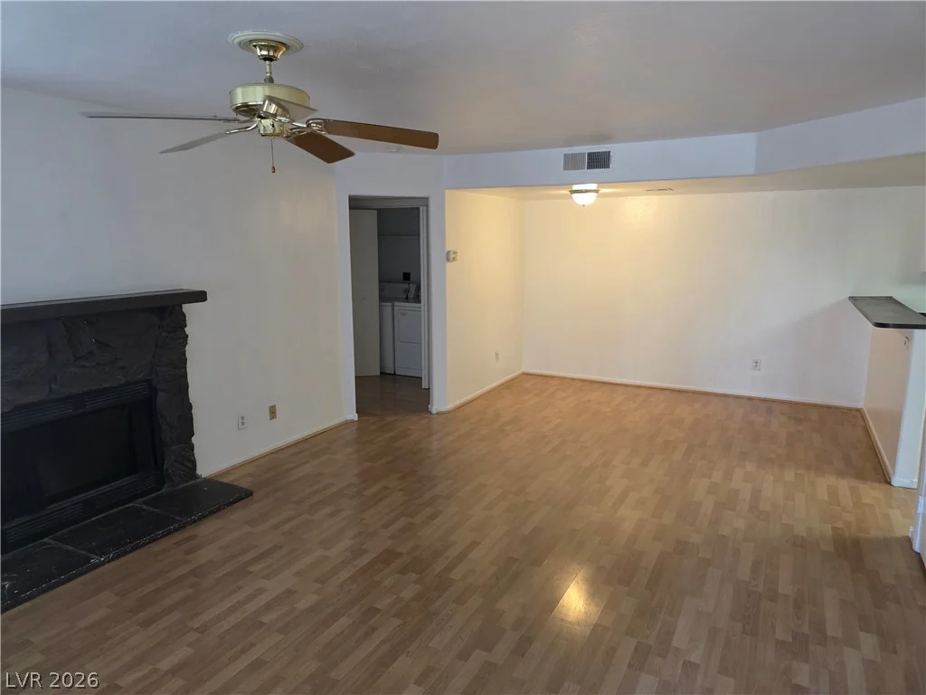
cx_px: 463
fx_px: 615
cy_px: 348
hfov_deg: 73.9
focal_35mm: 23
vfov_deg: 58.9
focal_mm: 6.3
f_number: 1.7
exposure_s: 1/120
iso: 640
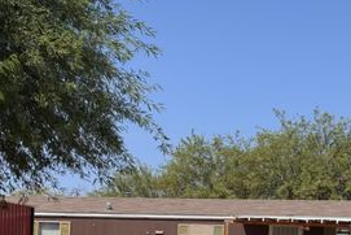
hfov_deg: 22.0
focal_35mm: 92
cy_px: 211
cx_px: 118
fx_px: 897
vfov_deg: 14.7
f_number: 1.78
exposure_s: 1/4310
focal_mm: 6.76
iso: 64
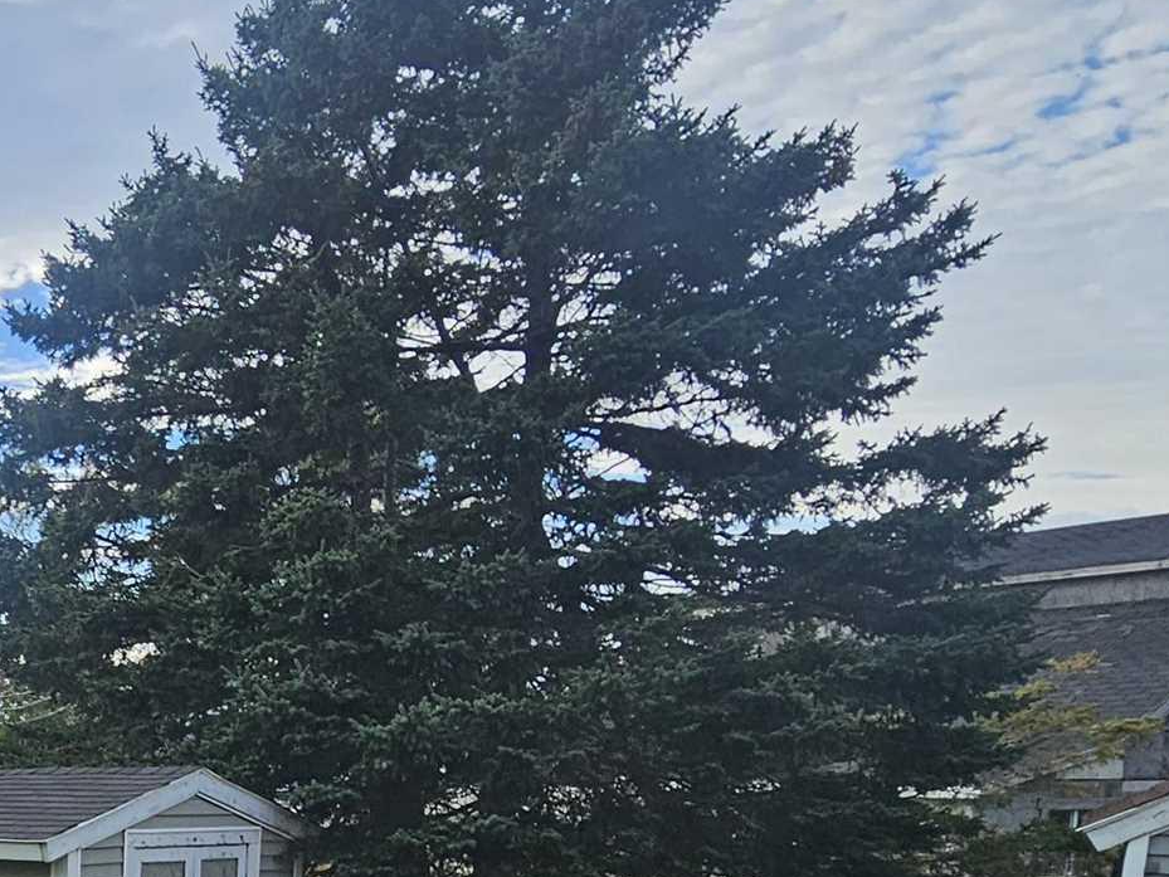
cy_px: 934
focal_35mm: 43
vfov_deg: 30.5
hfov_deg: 34.7
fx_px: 1452
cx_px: -244
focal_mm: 2.2
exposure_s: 1/1538
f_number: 2.2
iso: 50
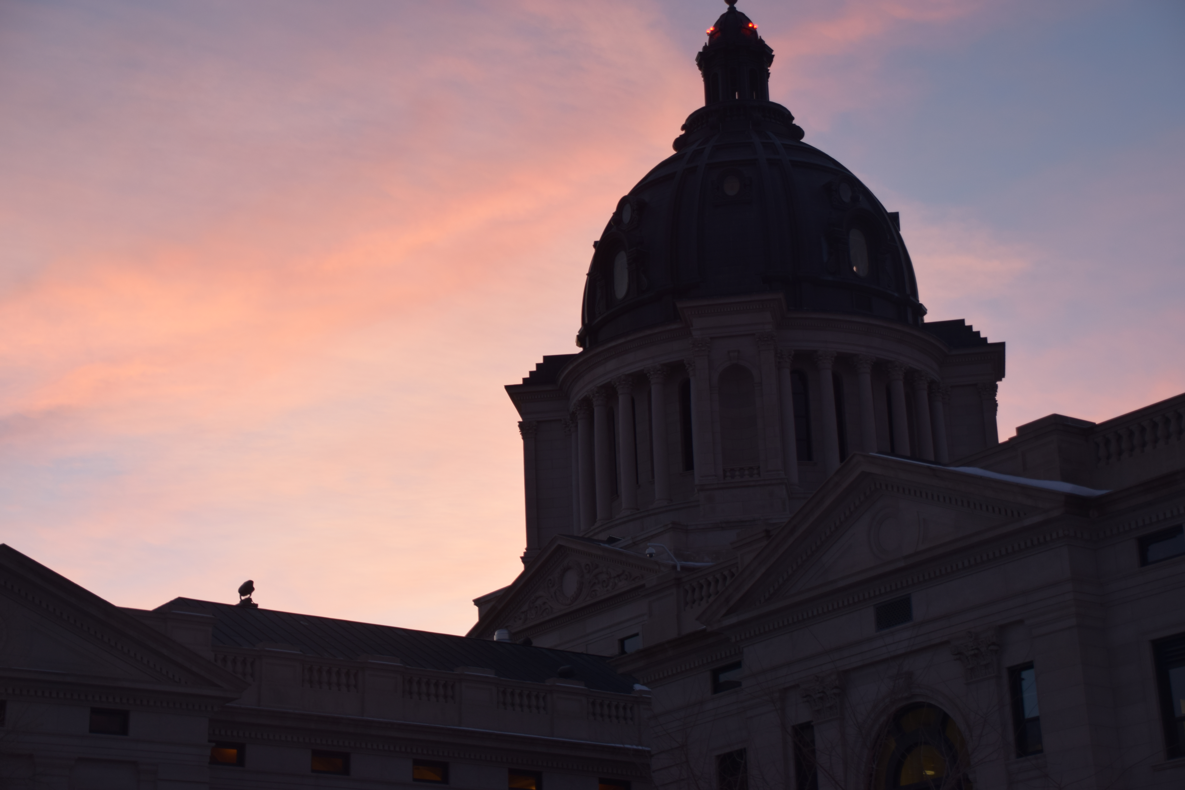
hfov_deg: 27.0
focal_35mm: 75
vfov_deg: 18.2
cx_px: 592
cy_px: 395
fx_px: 2469
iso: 200
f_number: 5
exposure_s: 1/60
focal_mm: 50
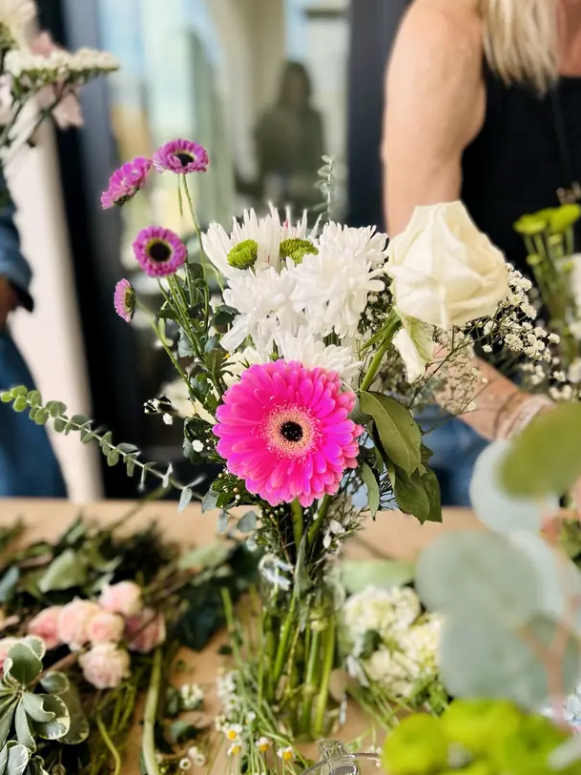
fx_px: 717
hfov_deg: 44.1
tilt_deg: -21.7
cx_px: 305
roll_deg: -0.6
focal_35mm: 32
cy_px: 456
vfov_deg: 56.5
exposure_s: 1/303
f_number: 1.5
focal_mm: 5.7
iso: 50
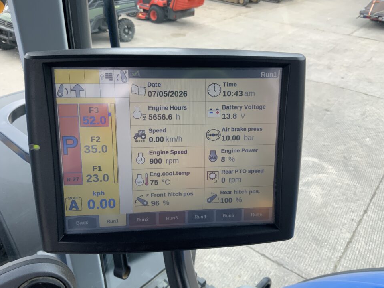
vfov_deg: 45.4
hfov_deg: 58.4
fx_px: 344
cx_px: 195
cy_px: 140
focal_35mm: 31
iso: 16
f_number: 1.8
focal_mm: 3
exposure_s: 1/182
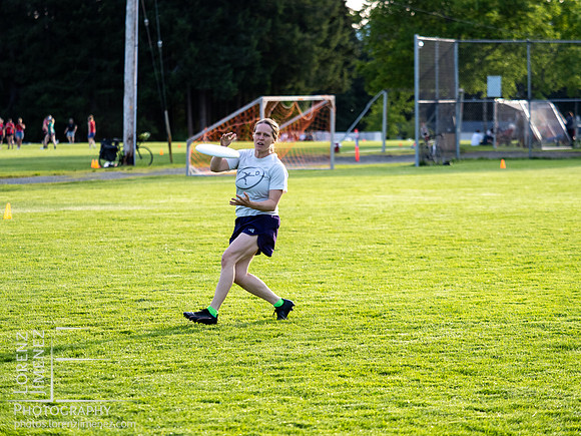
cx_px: 290
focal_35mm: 150
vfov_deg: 9.9
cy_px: 218
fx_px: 2518
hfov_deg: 13.2
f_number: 2.8
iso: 250
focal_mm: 75
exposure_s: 1/1000
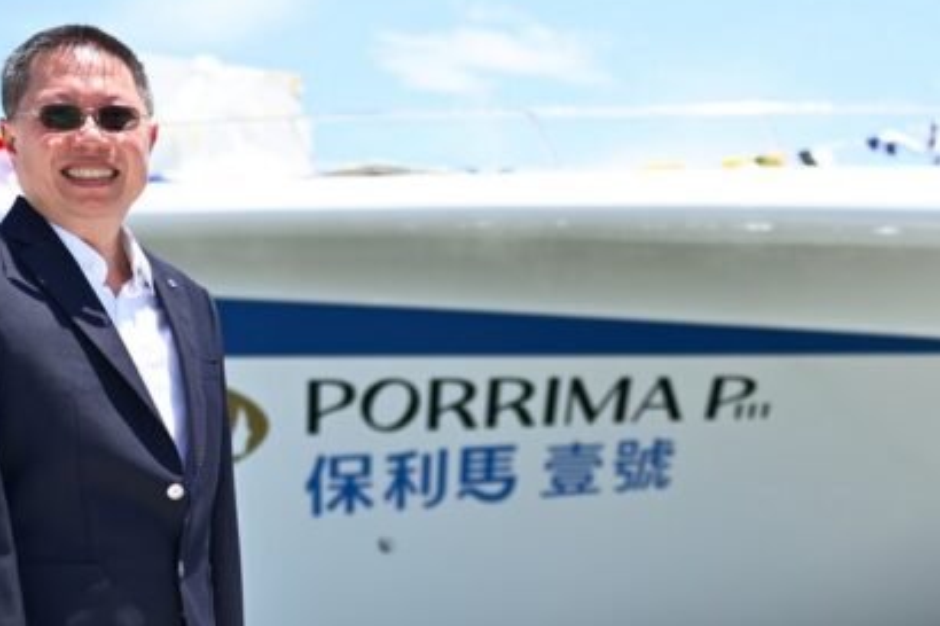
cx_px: 429
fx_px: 1957
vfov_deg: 17.9
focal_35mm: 75
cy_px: 555
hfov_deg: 27.0
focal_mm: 40
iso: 100
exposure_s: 1/1250
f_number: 2.8
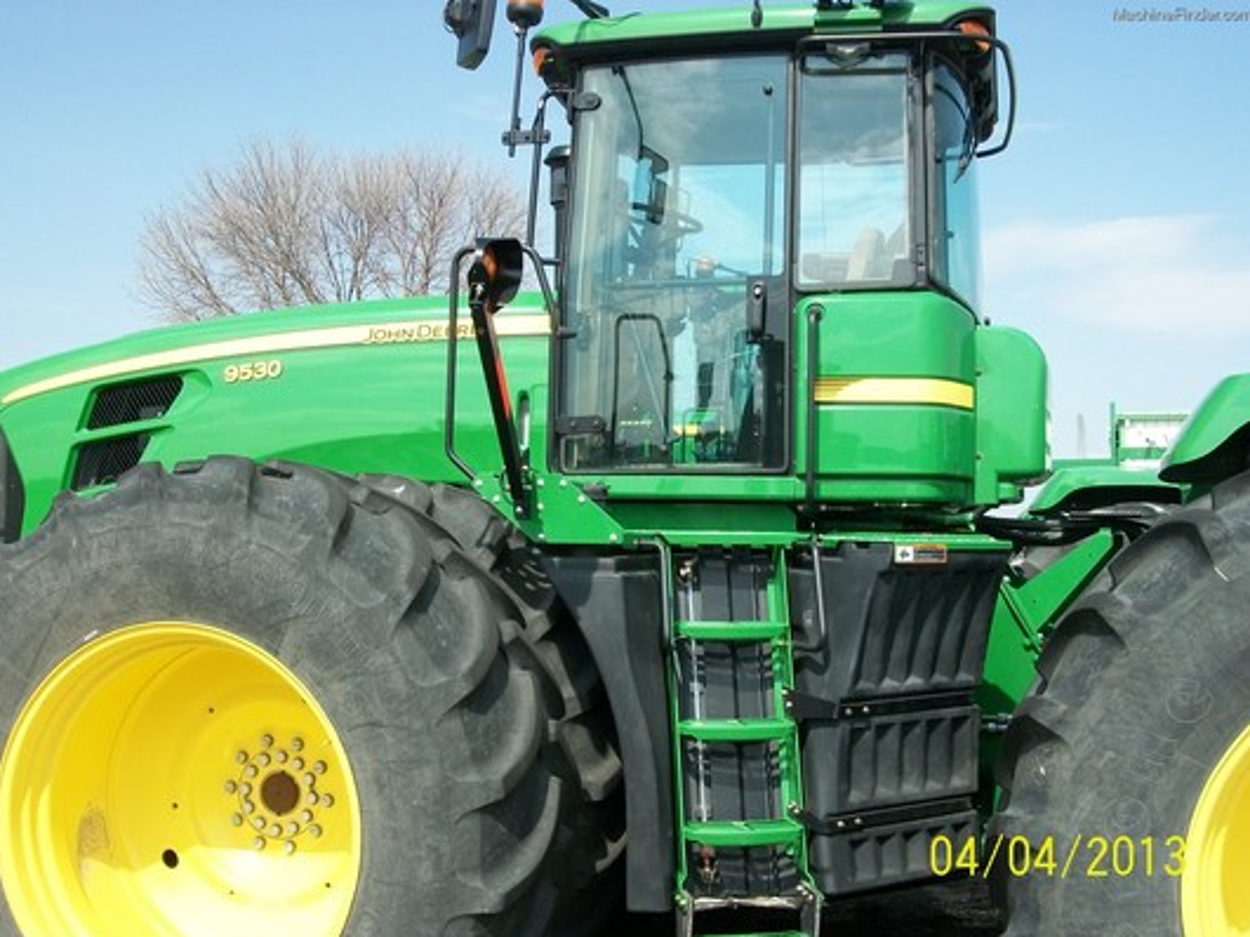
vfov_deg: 35.1
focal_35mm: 41
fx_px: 1480
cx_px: 612
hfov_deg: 45.8
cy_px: 478
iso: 80
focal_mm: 7.1
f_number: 3.2
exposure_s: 1/640
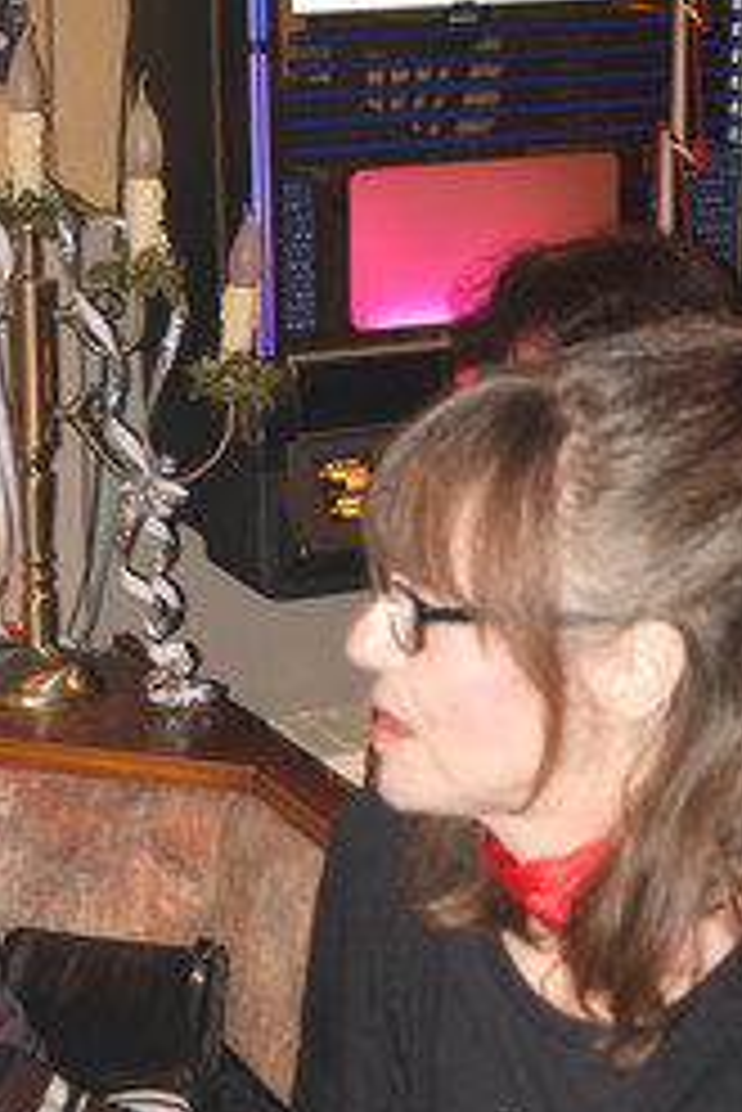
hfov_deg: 16.1
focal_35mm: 85
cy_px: 815
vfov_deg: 23.7
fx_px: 2624
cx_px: 308
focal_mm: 27.7
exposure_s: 1/15
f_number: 3.6
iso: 800
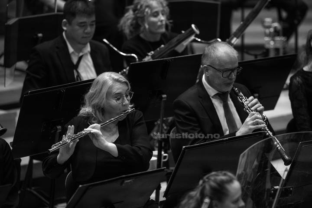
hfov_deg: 6.9
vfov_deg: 4.6
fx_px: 2598
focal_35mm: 300
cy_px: 104
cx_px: 156
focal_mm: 300
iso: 2500
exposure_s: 1/800
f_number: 2.8
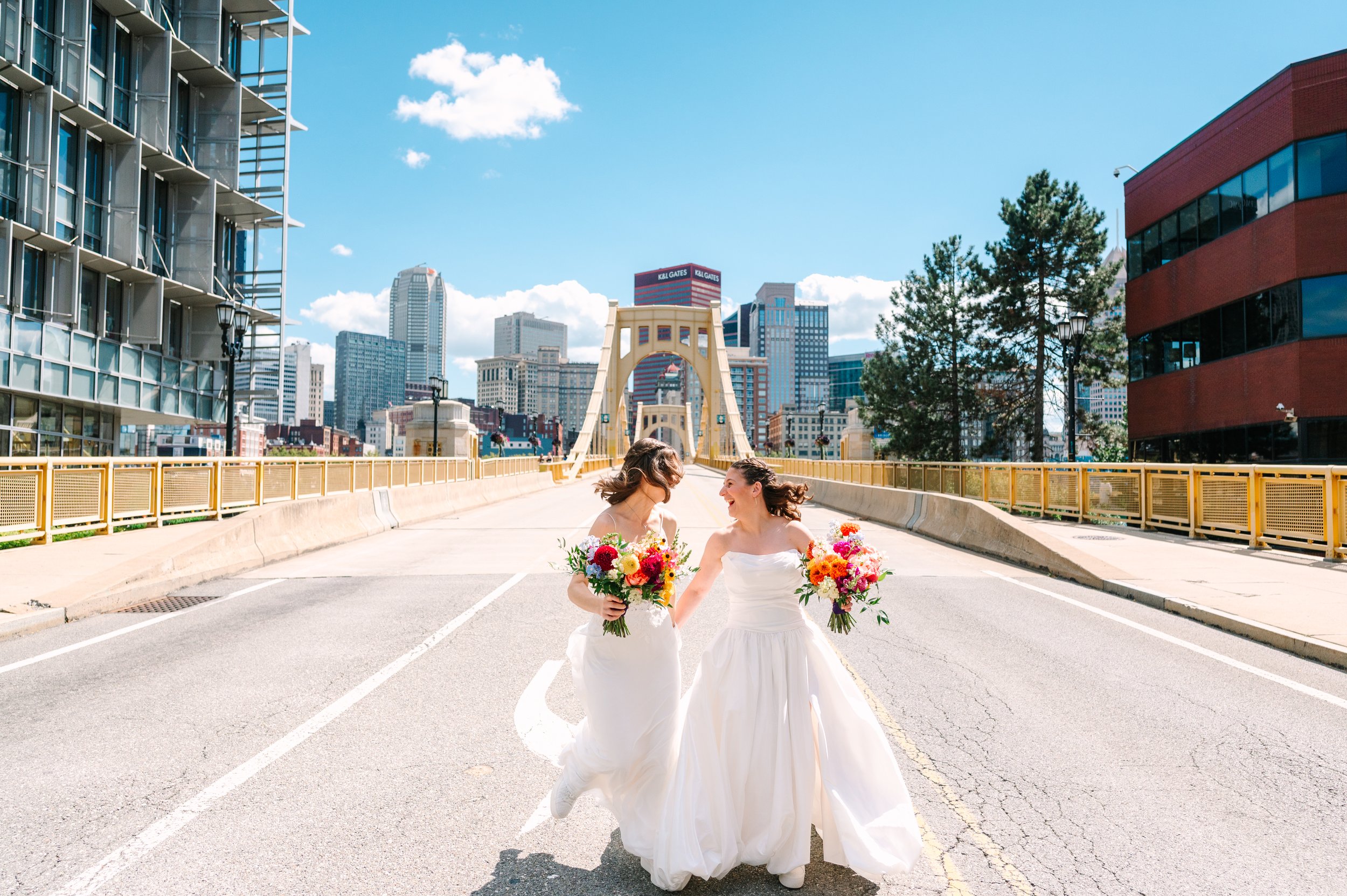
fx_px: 939
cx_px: 691
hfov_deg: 71.3
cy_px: 438
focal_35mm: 25
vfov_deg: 51.0
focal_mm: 24
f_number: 3.5
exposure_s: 1/8000
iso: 320
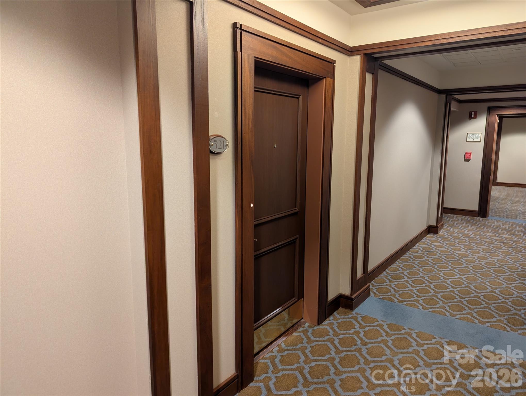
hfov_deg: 71.5
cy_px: 198
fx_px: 365
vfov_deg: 56.9
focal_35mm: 24
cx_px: 263
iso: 212
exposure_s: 1/24
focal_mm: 6.9
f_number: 1.68
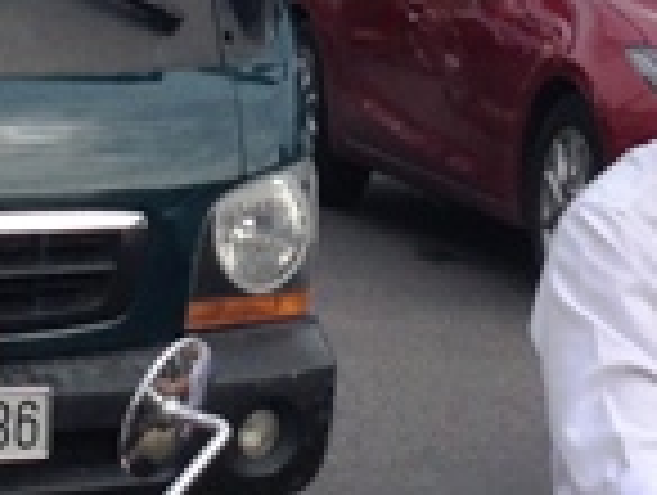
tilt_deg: +2.7
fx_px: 4392
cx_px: 333
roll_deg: -0.2
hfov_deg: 8.6
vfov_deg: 6.3
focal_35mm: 231
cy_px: -324
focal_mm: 4.12
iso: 50
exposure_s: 1/1085
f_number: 2.4
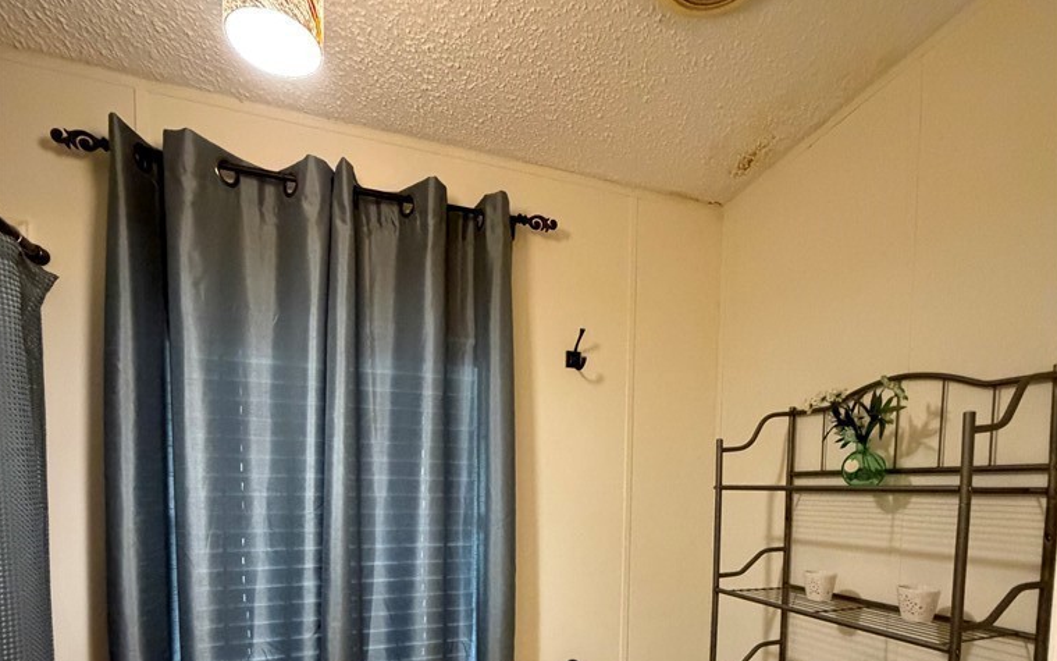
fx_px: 576
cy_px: 526
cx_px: 530
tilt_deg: -3.9
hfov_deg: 85.1
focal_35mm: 20
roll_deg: -0.5
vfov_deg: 55.6
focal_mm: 2.22
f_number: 2.2
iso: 800
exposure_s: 1/60
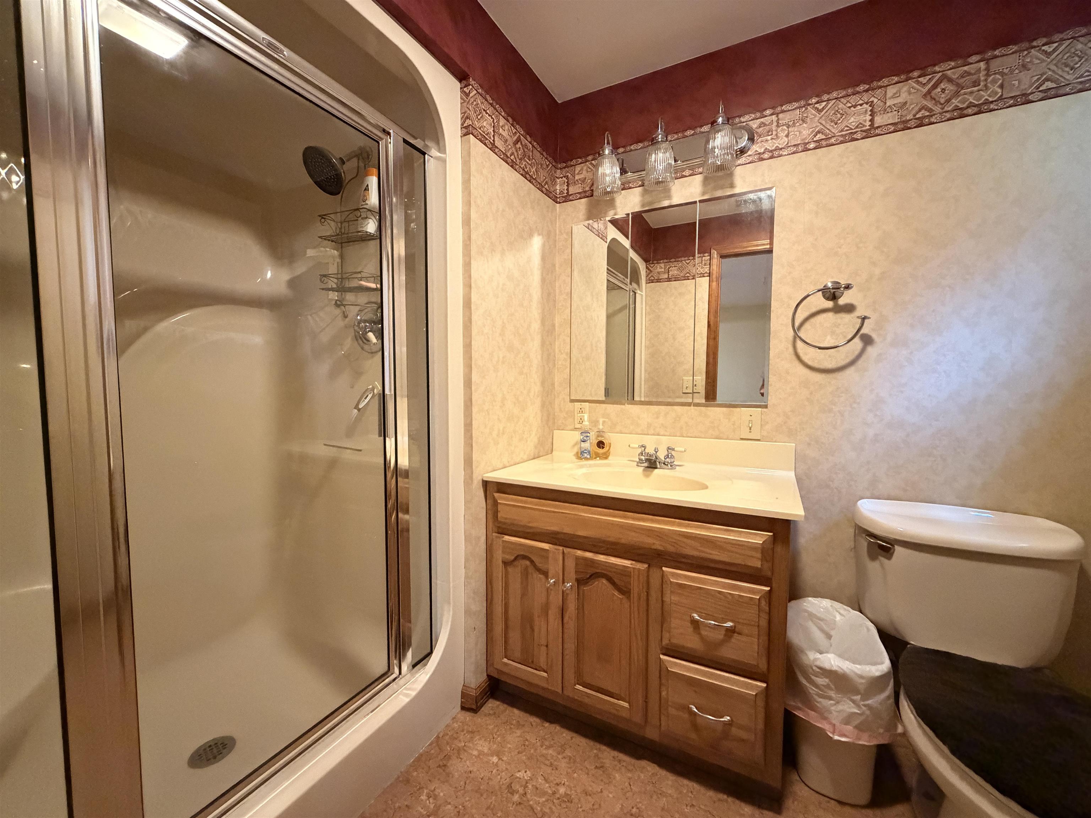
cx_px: 546
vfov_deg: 85.7
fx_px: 441
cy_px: 409
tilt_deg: -4.3
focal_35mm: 14
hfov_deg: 102.1
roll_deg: -0.5
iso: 1000
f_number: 2.2
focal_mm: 2.22
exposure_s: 1/60
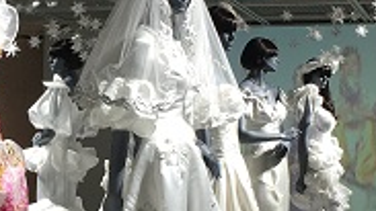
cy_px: 125
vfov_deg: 9.8
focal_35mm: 124
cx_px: 25
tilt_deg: +2.3
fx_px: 1236
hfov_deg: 17.0
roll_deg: -0.5
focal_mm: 4.15
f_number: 2.2
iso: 32
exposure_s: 1/60
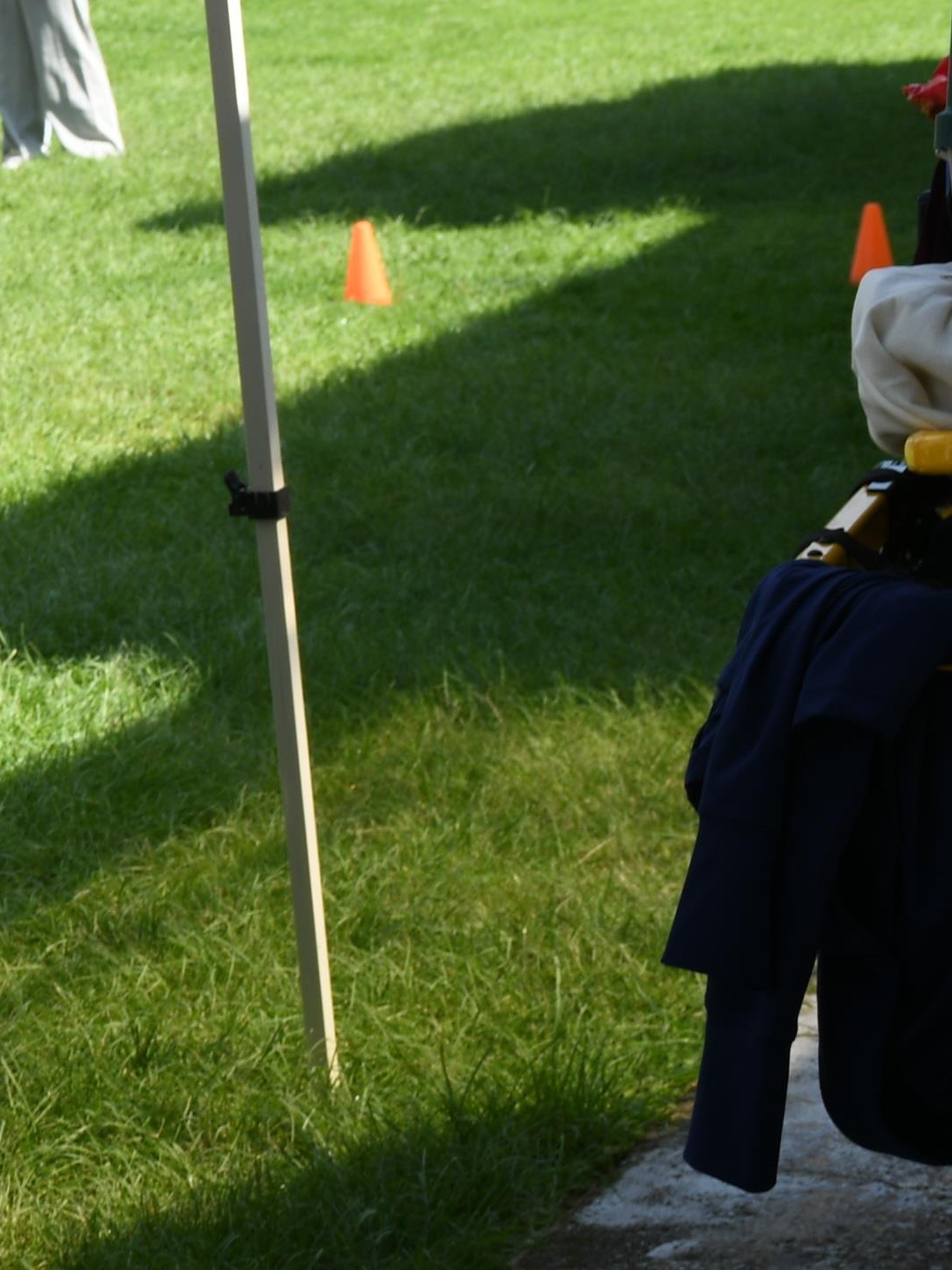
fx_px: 5317
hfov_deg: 9.6
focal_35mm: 145
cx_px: -848
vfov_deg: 13.6
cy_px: 612
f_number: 9
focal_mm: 35
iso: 100
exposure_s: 1/100
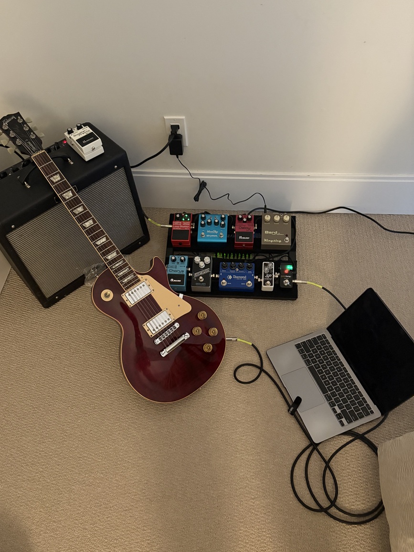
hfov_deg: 51.3
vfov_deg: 65.3
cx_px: 200
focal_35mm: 27
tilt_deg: -54.4
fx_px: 431
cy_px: 283
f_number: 1.6
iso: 800
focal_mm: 5.96
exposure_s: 1/30
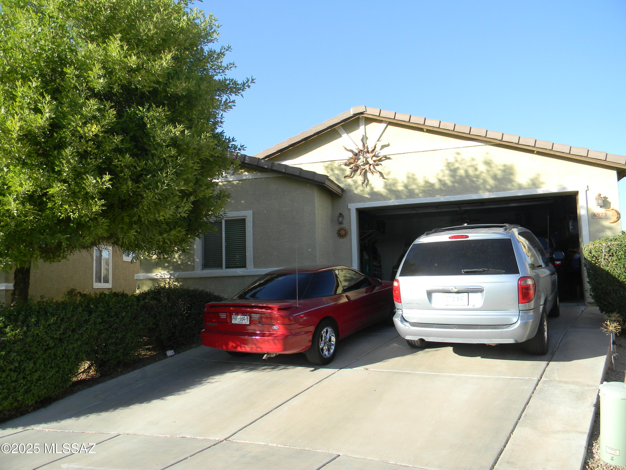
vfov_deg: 49.7
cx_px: 313
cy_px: 235
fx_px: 506
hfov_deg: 63.4
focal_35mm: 28
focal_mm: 5
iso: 80
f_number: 3.5
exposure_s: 1/323
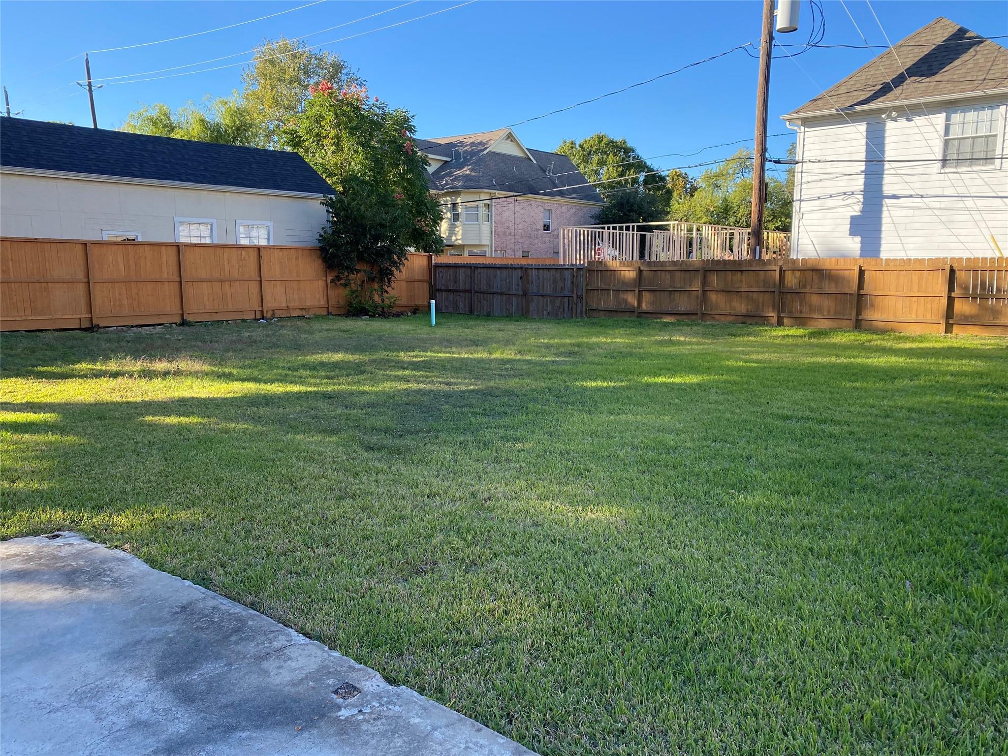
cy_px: 378
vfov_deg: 53.1
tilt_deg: -10.4
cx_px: 504
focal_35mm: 26
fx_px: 757
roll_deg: -0.5
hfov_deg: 67.3
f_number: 1.8
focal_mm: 4.25
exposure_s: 1/762
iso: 32
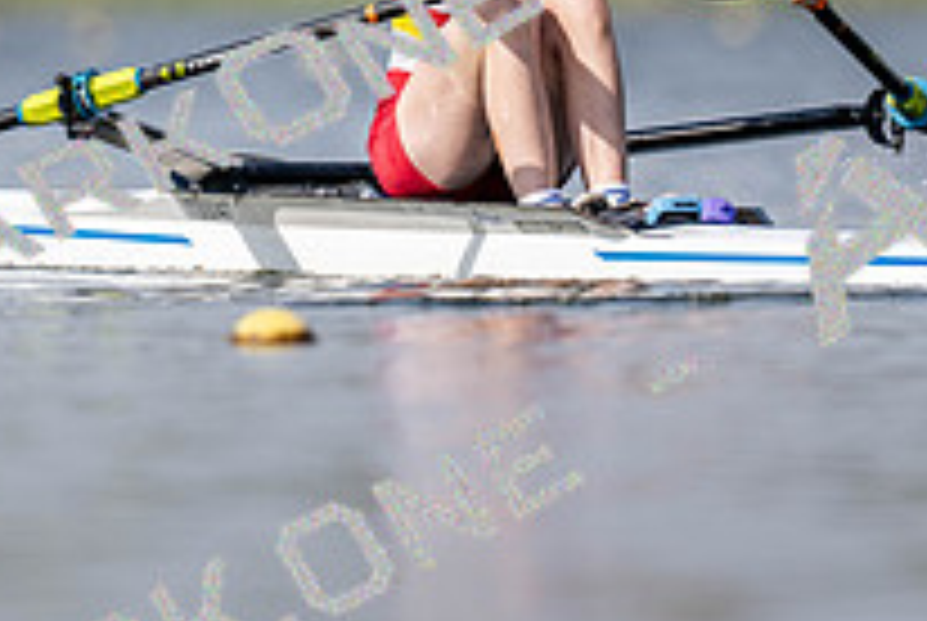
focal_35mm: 1686
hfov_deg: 1.2
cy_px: -79
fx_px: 43476
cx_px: 410
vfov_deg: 0.8
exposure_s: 1/2500
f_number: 4
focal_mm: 600
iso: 220
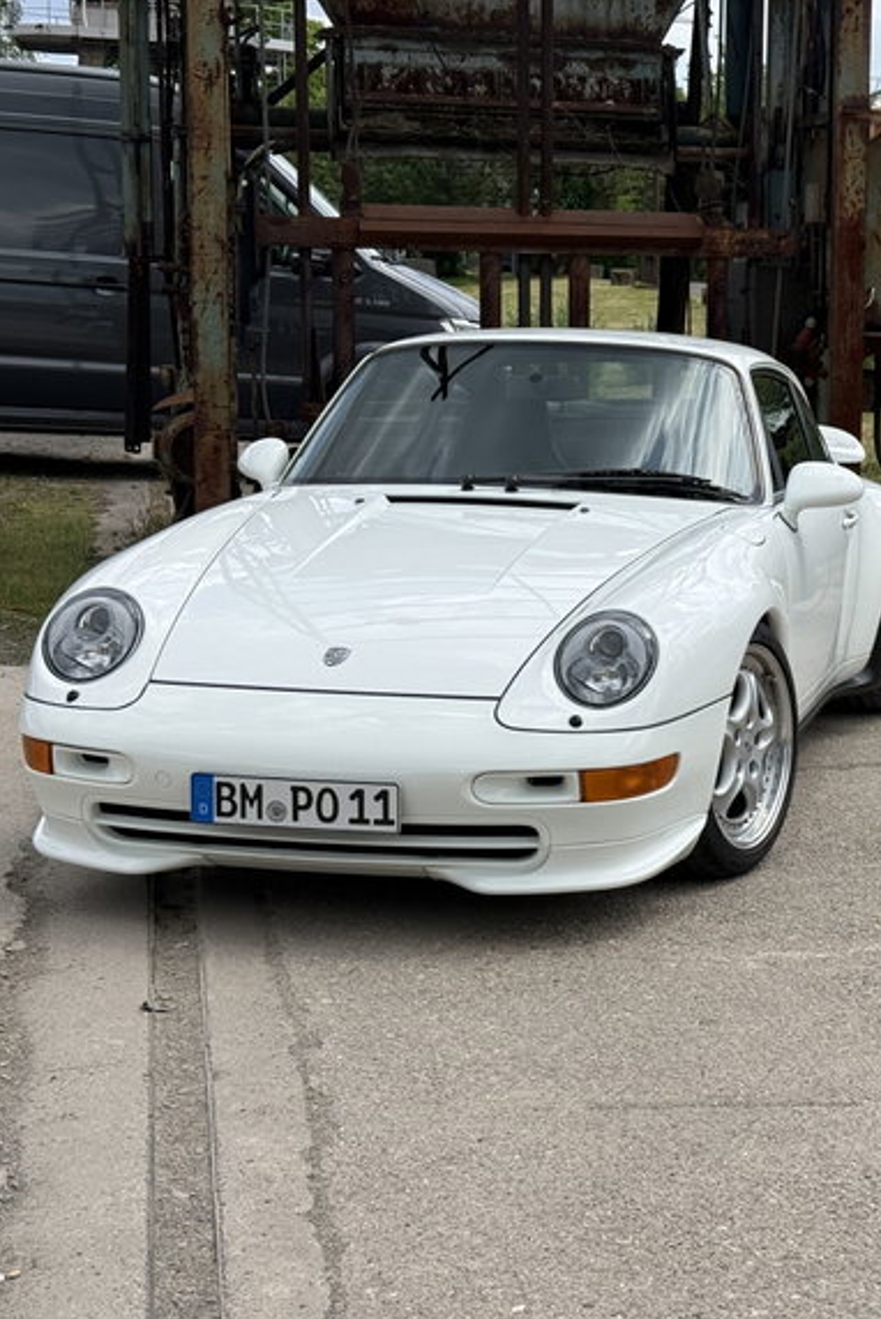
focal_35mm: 67
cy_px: 660
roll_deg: -2.1
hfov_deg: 19.9
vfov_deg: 30.1
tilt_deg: -9.2
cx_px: 807
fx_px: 2456
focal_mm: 6.76
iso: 100
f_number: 1.78
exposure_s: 1/6024
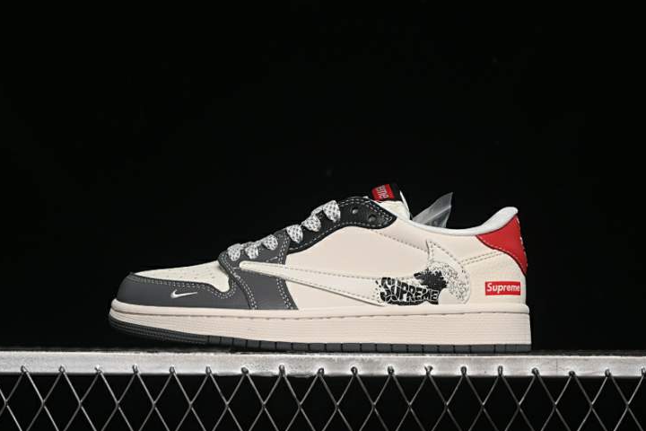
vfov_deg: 17.9
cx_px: 324
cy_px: 216
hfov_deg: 26.7
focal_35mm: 76
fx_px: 1364
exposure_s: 1/60
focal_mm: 50
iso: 160
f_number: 6.3
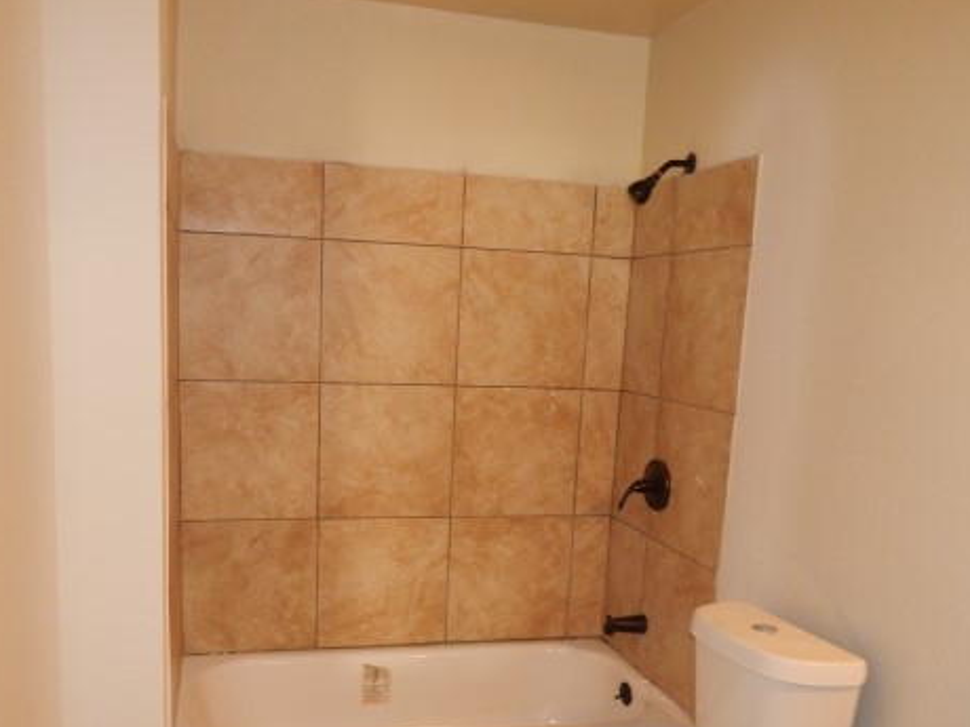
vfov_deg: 43.7
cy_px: 464
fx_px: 897
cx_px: 443
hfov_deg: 56.7
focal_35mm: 32
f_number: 3
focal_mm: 4
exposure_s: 1/30
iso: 200
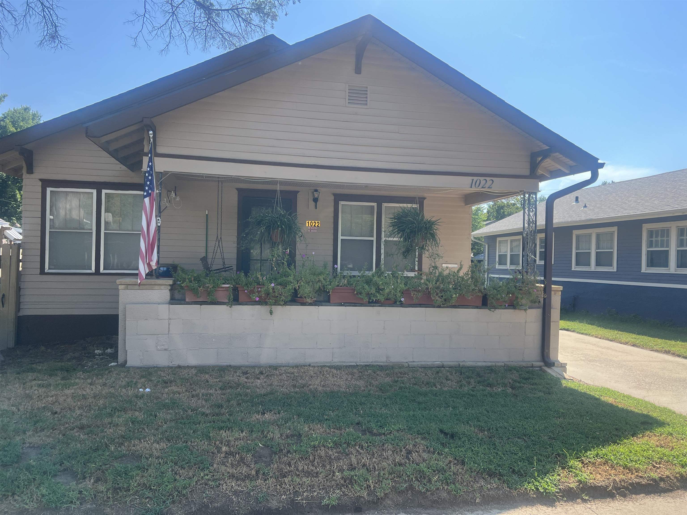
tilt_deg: -1.1
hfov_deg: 67.3
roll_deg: -1.7
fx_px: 516
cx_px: 344
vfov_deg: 53.1
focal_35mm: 26
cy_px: 258
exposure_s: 1/1621
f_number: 1.5
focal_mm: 5.7
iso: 50
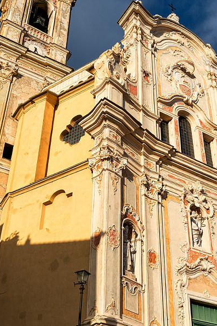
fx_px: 389
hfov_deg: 31.2
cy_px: 232
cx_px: 119
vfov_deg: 44.3
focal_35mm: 43
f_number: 10
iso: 100
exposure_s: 1/200
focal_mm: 16
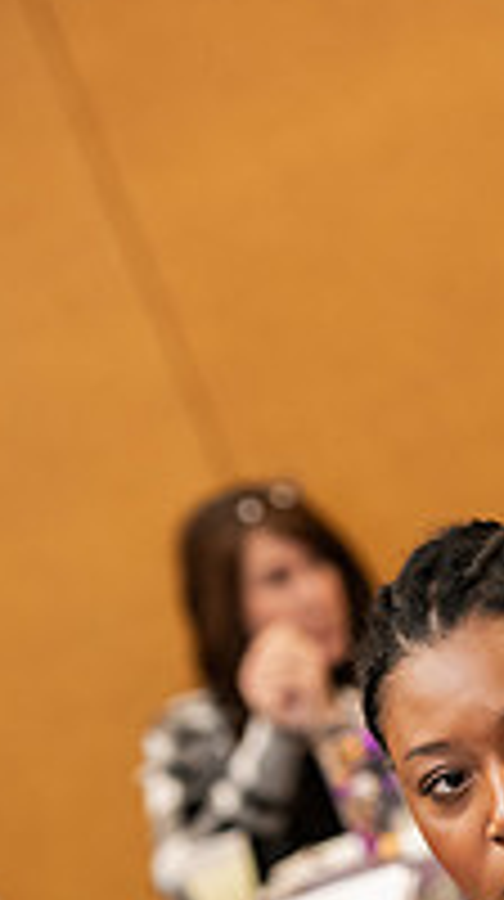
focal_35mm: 241
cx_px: 621
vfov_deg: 8.9
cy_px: 909
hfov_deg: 5.0
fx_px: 5745
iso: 2500
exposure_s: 1/160
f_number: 3.5
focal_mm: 102
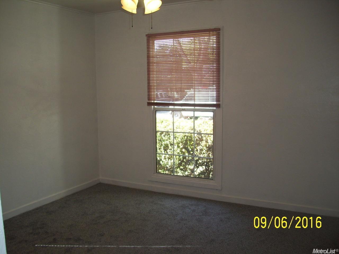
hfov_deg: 54.0
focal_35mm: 34
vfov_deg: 41.8
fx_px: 333
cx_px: 170
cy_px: 127
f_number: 2.9
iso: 64
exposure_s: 1/40
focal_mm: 5.7
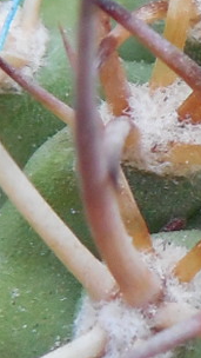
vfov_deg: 12.1
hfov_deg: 6.5
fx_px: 1687
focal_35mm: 178
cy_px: 161
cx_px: 468
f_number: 3.6
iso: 400
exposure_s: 1/30
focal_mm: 5.6
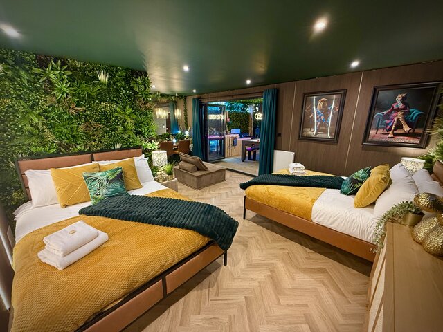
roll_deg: -0.1
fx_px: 179
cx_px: 222
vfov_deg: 85.7
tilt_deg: -14.2
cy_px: 166
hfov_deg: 102.1
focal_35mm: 14
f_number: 2.2
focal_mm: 2.22
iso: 400
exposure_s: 1/50
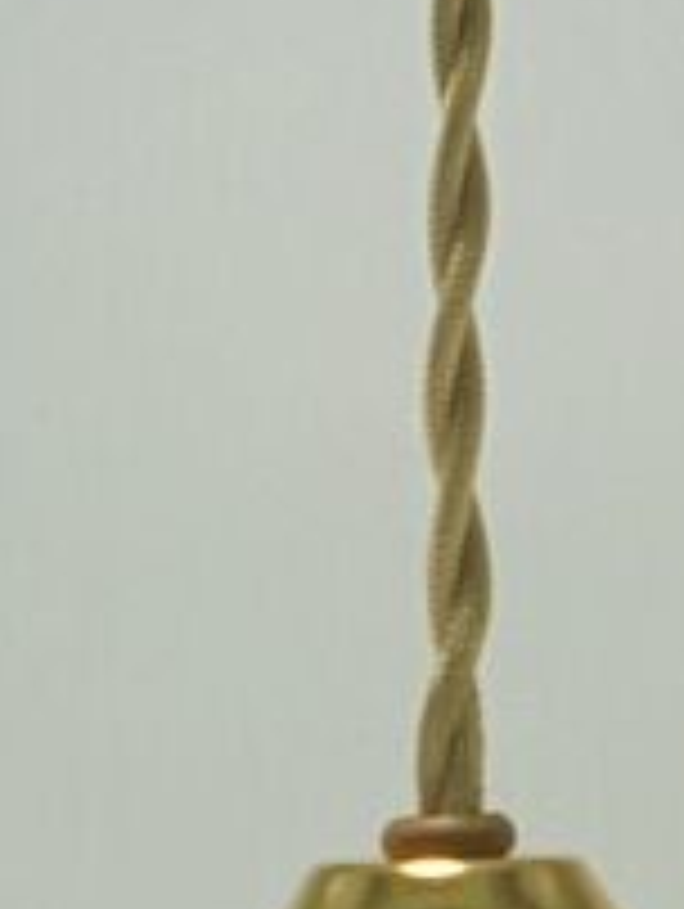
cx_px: 470
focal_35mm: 169
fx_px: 4443
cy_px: 873
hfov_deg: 8.8
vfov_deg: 11.6
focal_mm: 6.9
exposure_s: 1/80
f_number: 4.2
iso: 100
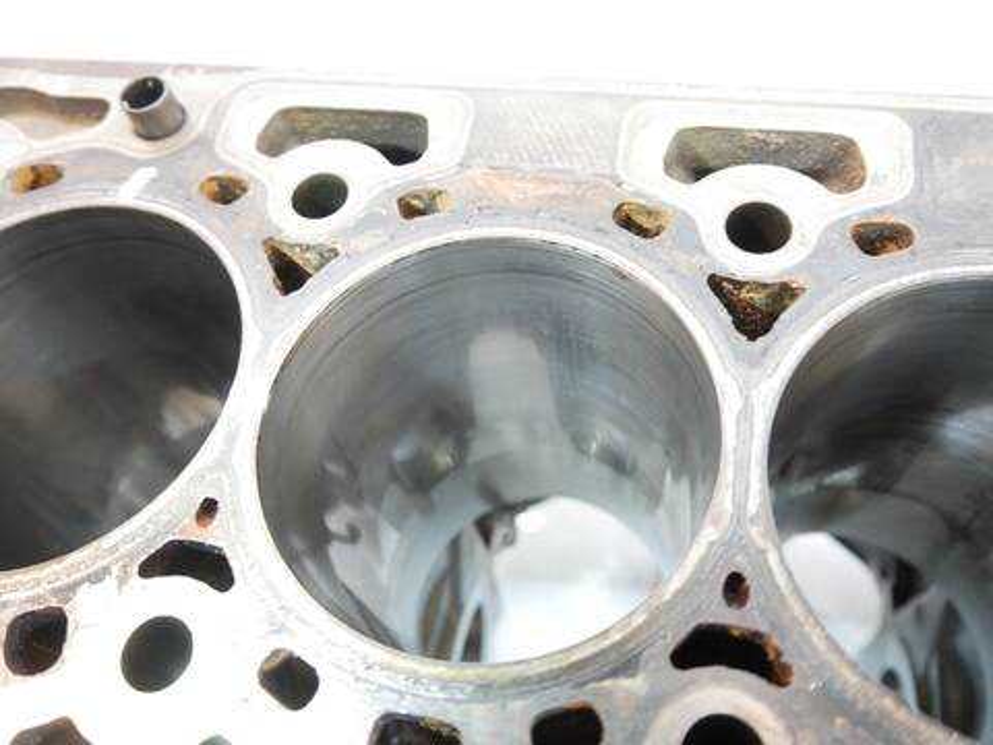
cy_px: 372
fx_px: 861
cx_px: 496
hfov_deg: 60.0
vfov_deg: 46.8
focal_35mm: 30
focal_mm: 15
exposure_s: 1/60
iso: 2000
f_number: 3.6
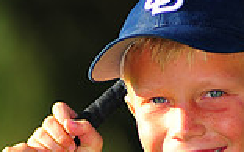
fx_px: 4535
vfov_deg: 1.9
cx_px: 166
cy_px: 205
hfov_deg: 3.1
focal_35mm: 683
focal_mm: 180
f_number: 3.5
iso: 200
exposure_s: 1/1250
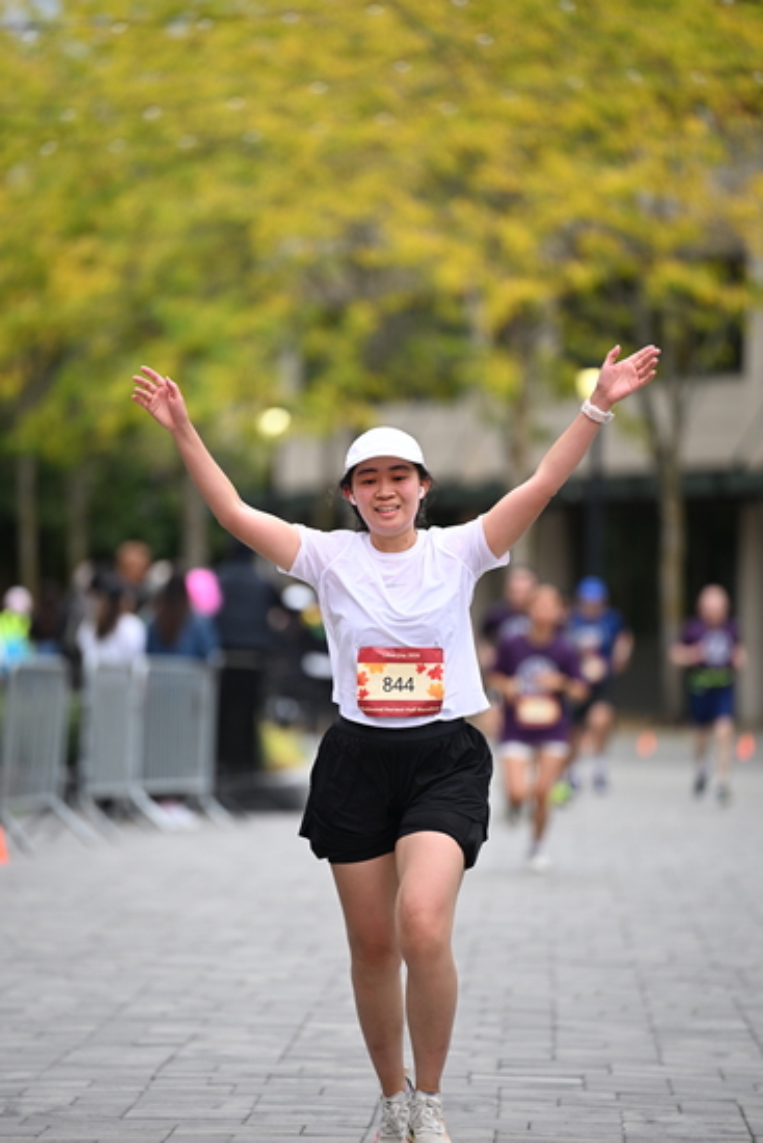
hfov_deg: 6.9
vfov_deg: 10.3
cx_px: 382
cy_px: 572
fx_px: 6354
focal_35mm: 200
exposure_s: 1/2000
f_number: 2.8
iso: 640
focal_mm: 200
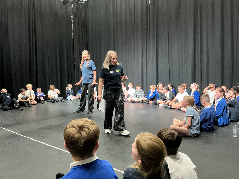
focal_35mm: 30
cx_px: 118
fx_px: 207
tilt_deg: -4.5
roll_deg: +1.9
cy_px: 89
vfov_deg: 46.8
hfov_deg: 60.0
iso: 250
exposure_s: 1/50
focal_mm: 3
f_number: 1.8
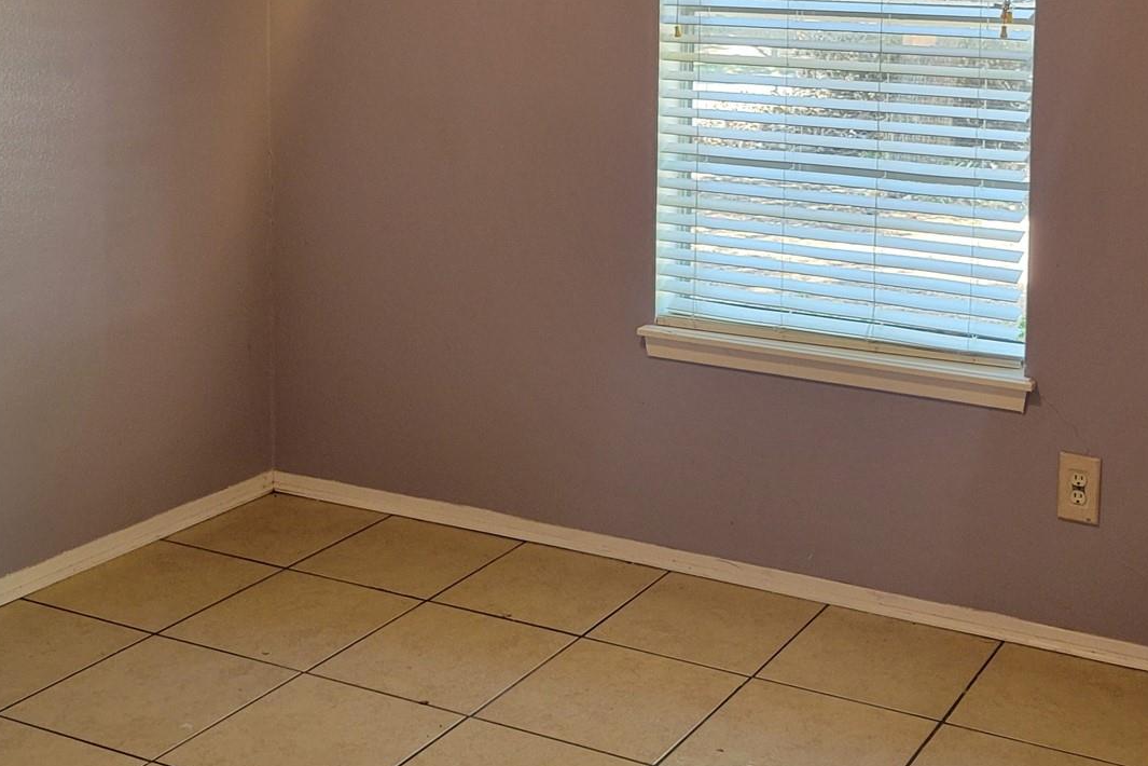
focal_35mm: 52
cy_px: 83
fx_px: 1658
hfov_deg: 37.9
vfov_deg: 25.2
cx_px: 729
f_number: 1.8
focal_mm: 5.4
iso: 200
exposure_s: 1/120
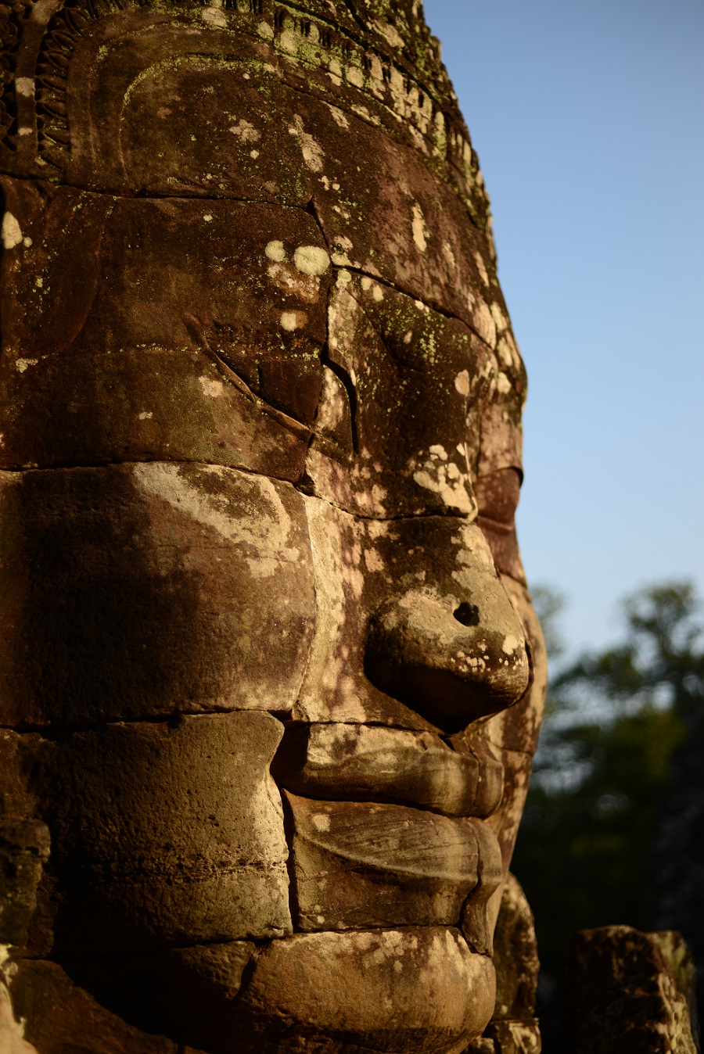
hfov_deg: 27.0
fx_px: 1465
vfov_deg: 39.6
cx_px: 352
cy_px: 527
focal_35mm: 50
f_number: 1.8
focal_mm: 50
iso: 100
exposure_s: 1/1000
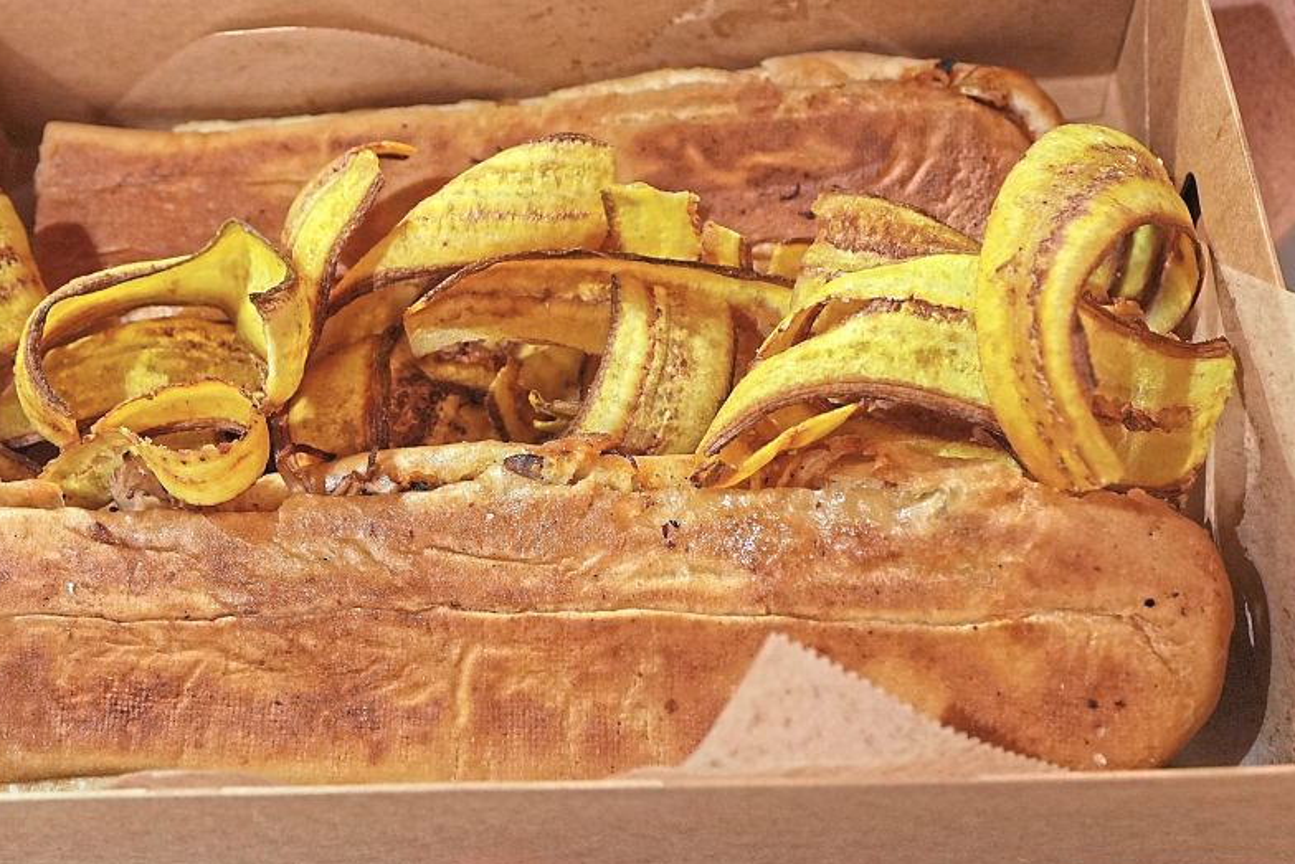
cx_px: 575
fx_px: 1763
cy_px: 365
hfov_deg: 40.3
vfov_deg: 27.5
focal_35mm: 49
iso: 1600
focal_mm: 31
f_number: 4.5
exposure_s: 1/60
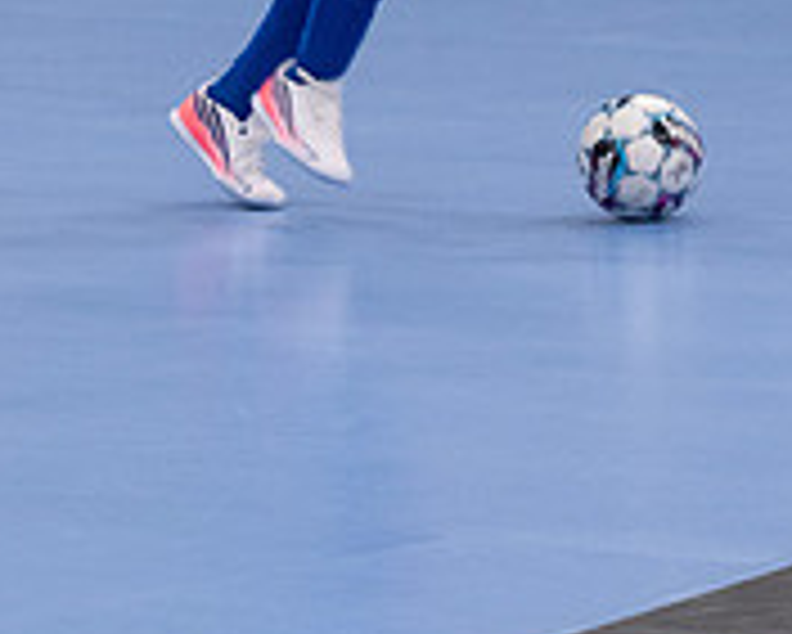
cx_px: 284
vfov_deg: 3.9
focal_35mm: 399
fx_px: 9358
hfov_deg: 4.8
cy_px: -191
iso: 2000
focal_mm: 86
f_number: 3.2
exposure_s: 1/500
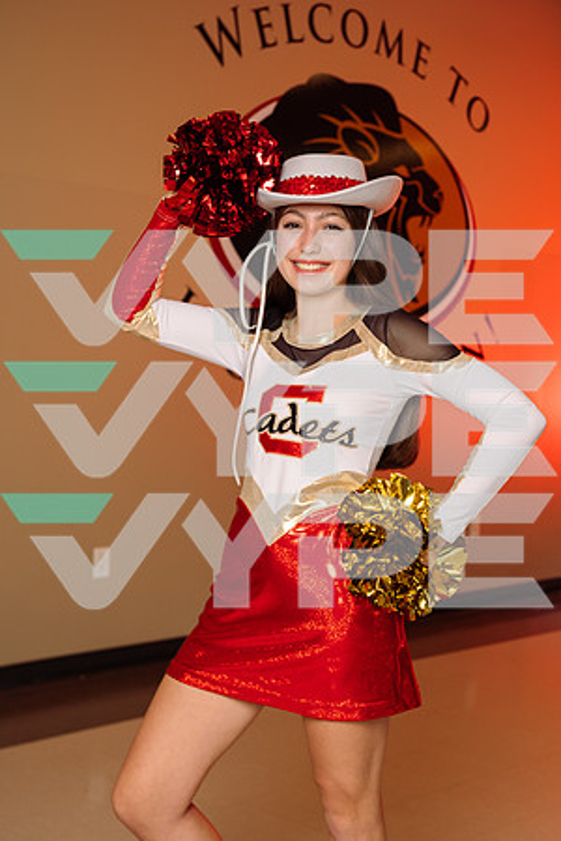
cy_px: 420
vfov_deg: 35.1
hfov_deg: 23.8
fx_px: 1332
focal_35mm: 57
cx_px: 280
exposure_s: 1/250
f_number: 5
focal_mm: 57
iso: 250
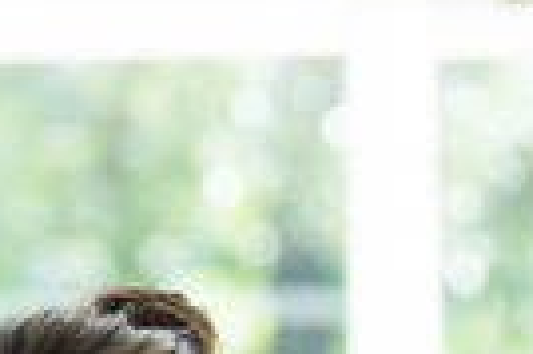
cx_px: -147
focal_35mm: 488
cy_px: 738
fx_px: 7216
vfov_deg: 2.8
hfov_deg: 4.2
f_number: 4
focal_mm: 102
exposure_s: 1/200
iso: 250
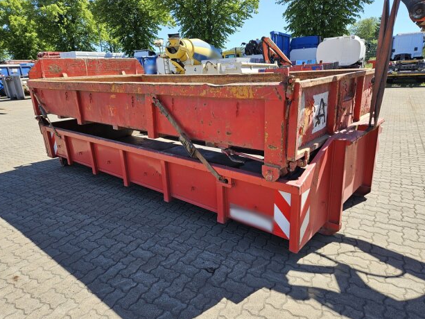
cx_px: 214
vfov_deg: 56.8
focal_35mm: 24
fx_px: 295
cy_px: 160
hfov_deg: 71.6
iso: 25
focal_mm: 5.4
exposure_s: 1/688
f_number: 1.8
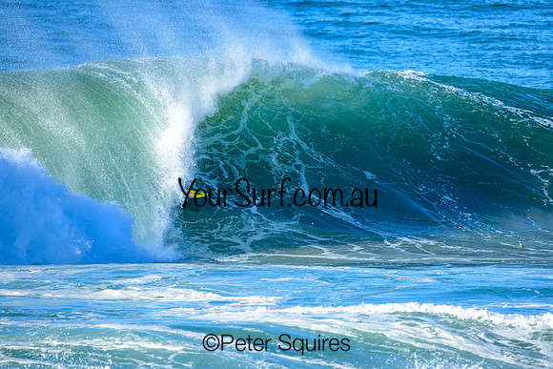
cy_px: 184
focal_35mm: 800
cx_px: 276
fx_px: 12291
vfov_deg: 1.7
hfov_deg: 2.6
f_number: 8
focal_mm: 800
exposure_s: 1/2000
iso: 900
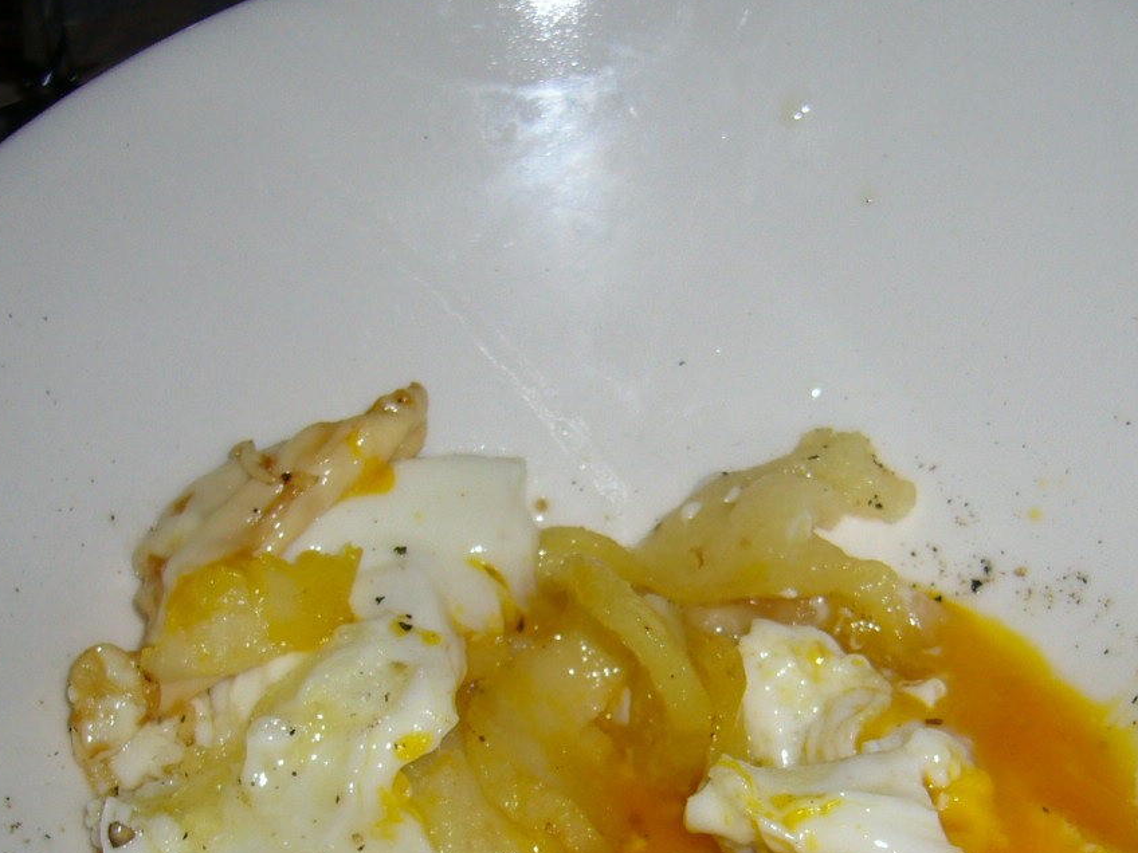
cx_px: 688
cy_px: 679
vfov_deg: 22.0
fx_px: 2170
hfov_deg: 29.3
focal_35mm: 66
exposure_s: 1/60
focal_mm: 5.8
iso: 80
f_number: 2.8
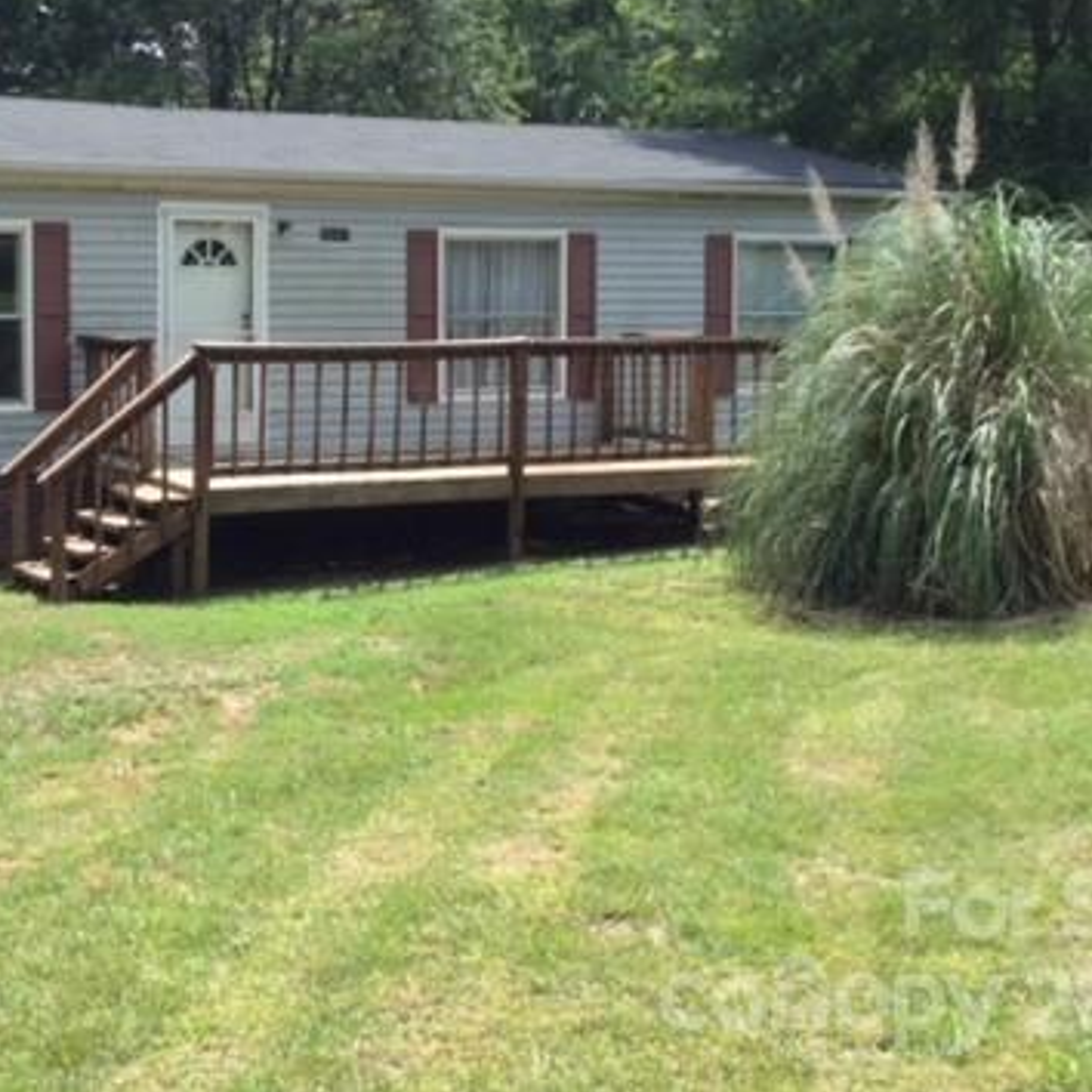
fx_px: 1820
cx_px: 259
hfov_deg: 32.7
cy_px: 361
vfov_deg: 33.1
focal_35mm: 51
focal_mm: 3.3
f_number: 2.4
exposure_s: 1/583
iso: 32
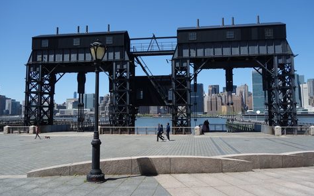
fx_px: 248
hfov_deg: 64.6
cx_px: 158
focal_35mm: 29
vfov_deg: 43.1
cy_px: 93
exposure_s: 1/800
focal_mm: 10.4
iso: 125
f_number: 4.5
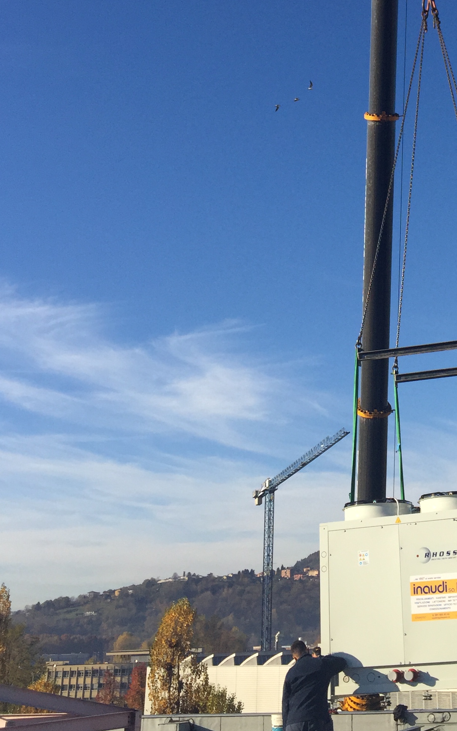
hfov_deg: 24.2
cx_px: 407
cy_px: 128
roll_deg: +1.6
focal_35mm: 52
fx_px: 1036
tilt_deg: +25.7
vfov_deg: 37.2
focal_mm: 4.15
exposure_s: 1/2639
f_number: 2.2
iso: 32
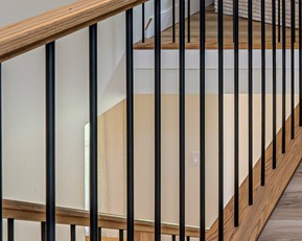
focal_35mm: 53
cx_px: 450
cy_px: -125
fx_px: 474
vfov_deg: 22.9
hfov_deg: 26.2
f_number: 8
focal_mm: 15
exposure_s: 1/40
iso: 2500
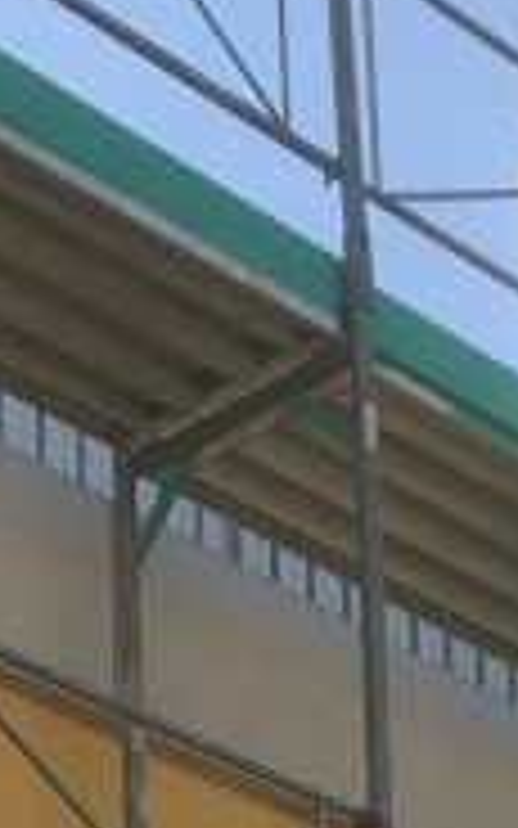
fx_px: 3772
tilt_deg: +12.7
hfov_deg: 7.8
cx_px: 378
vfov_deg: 10.9
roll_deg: +0.8
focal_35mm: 167
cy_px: 1890
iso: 25
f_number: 2.2
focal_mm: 4.15
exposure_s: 1/950
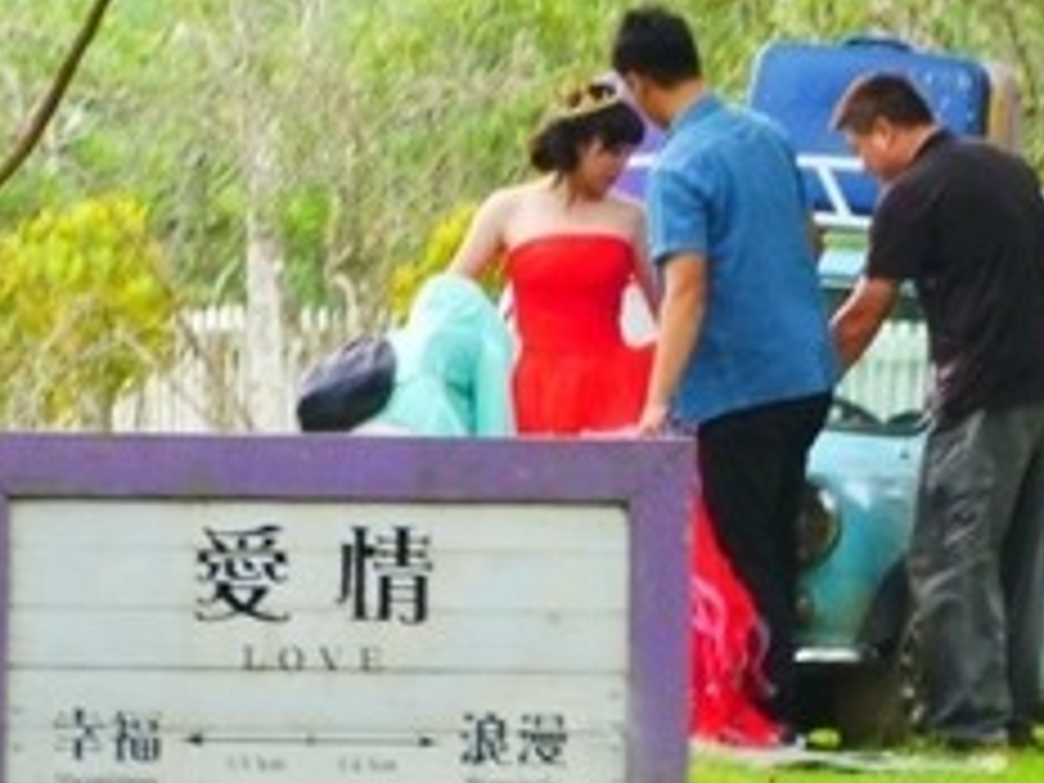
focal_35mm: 723
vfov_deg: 2.1
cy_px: 212
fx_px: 21805
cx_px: 644
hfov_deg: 2.7
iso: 1600
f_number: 5.5
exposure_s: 1/320
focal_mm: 140
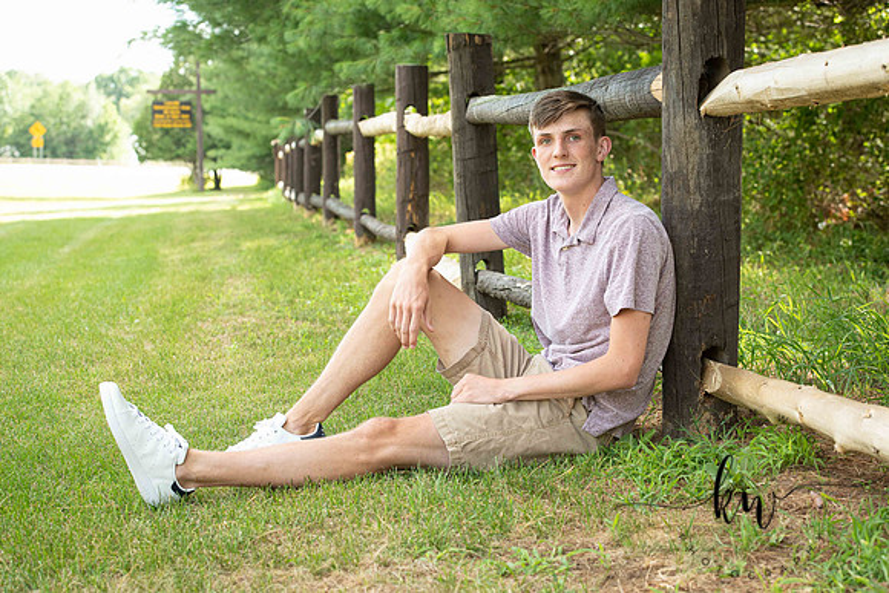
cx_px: 444
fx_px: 1742
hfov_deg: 28.6
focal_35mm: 71
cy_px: 296
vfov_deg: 19.3
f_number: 5.6
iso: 500
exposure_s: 1/200
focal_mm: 70
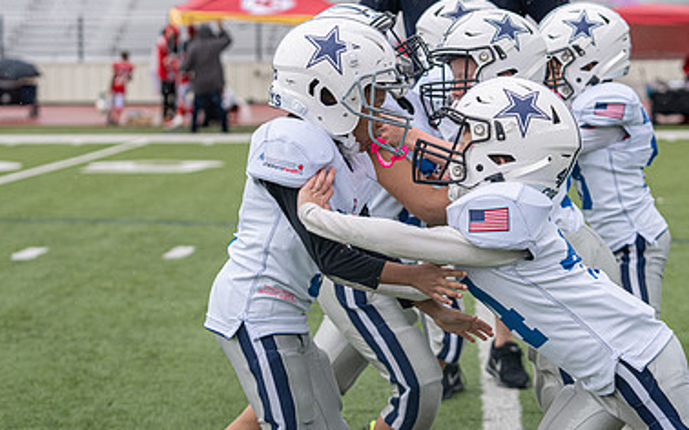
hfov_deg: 18.4
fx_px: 2121
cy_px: 125
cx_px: 443
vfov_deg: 11.6
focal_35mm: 113
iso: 320
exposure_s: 1/1250
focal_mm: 70
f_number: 3.5
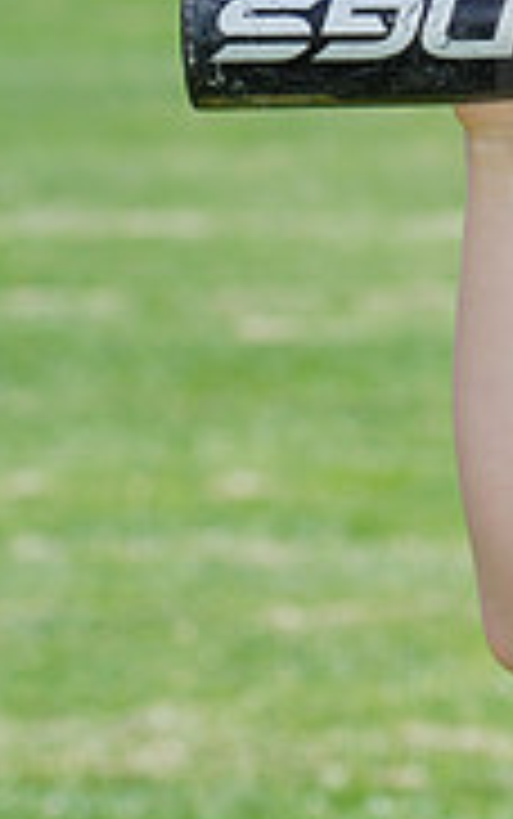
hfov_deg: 2.7
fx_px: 10966
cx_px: 1251
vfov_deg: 4.3
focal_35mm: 491
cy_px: -43
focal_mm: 151
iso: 200
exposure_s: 1/200
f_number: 11
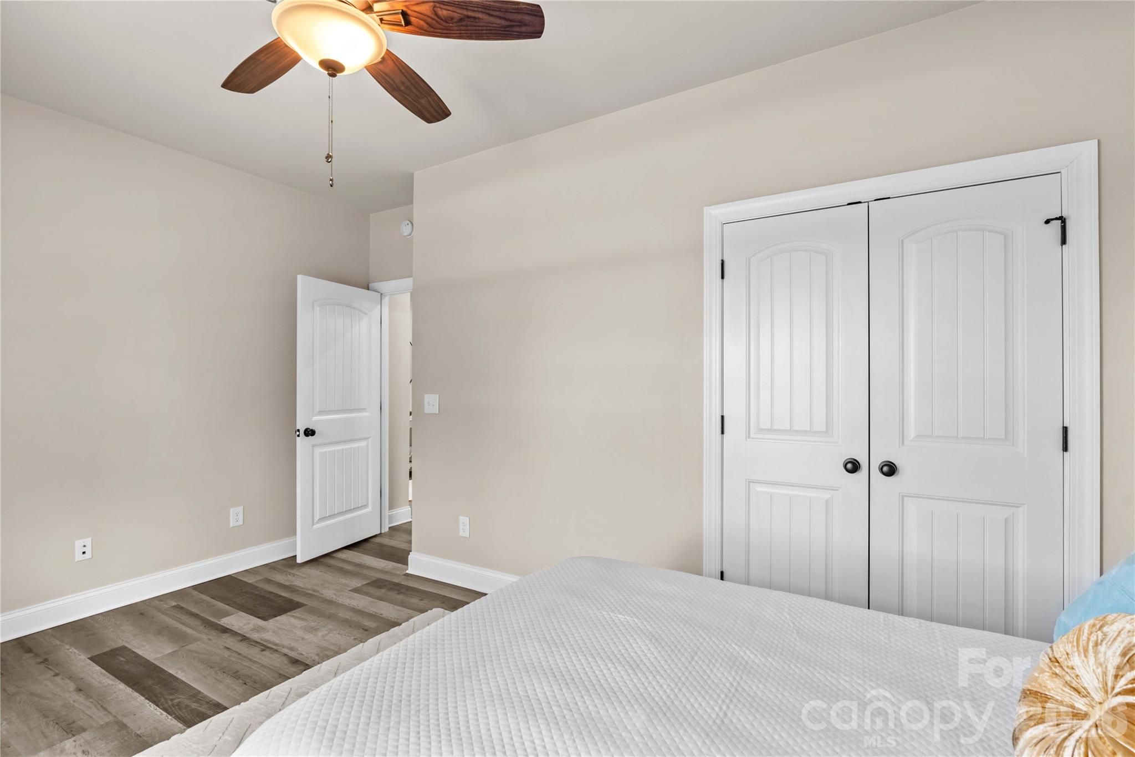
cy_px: 378
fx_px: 504
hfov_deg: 96.7
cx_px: 568
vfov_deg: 73.7
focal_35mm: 16
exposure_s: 1/4
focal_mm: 16
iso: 100
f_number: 8
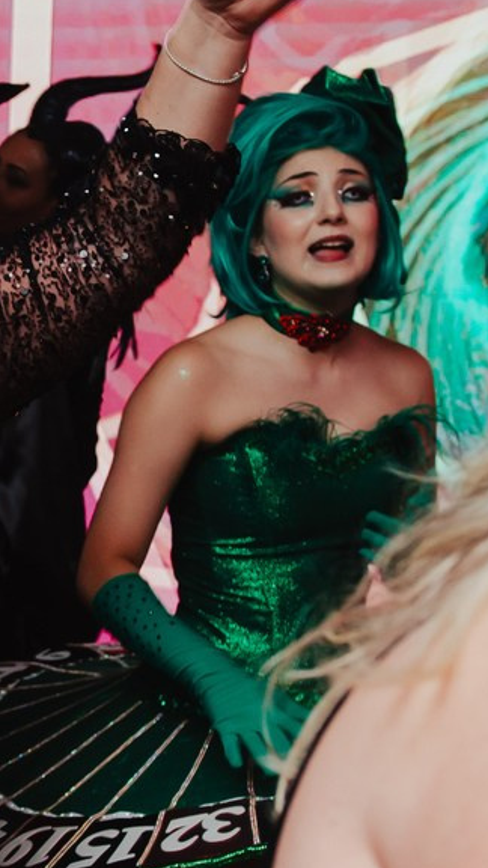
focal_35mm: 89
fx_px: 2047
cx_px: -198
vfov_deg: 23.9
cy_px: 488
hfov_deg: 13.0
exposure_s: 1/60
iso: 500
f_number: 2.8
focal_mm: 20
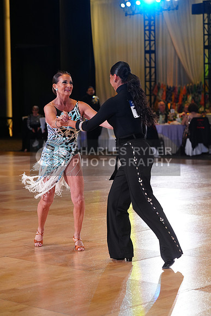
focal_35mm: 86
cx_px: 106
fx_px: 756
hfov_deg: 15.9
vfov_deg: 23.6
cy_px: 158
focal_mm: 86
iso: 1600
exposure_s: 1/400
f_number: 4
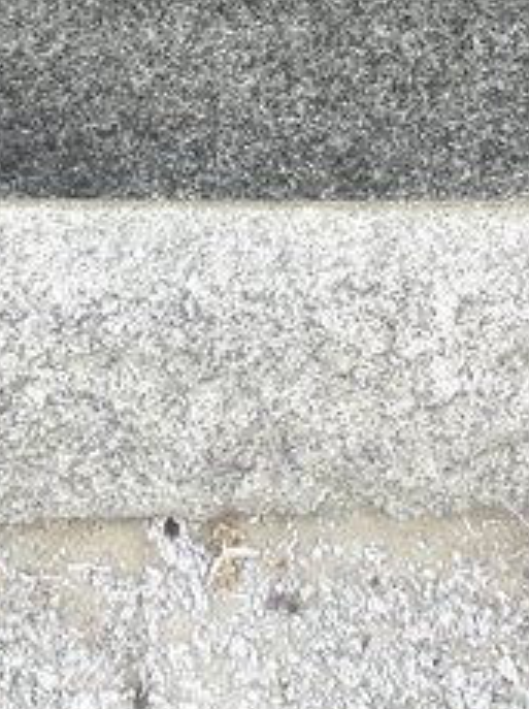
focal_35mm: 91
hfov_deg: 16.2
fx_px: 1859
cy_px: -483
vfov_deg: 18.1
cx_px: 241
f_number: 2.8
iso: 64
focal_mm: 4.6
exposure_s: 1/40
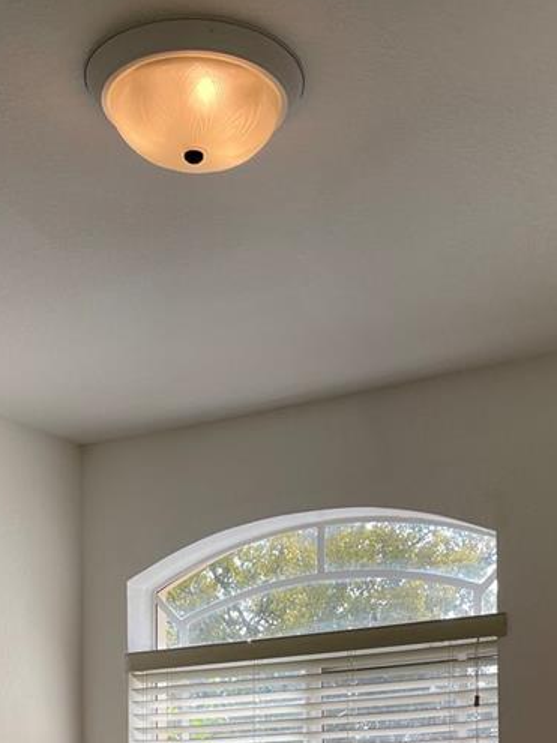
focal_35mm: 63
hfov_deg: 23.3
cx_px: 276
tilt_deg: +2.9
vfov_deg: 28.3
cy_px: 791
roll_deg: +1.3
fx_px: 1352
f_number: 1.6
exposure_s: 1/759
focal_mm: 5.1
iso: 32
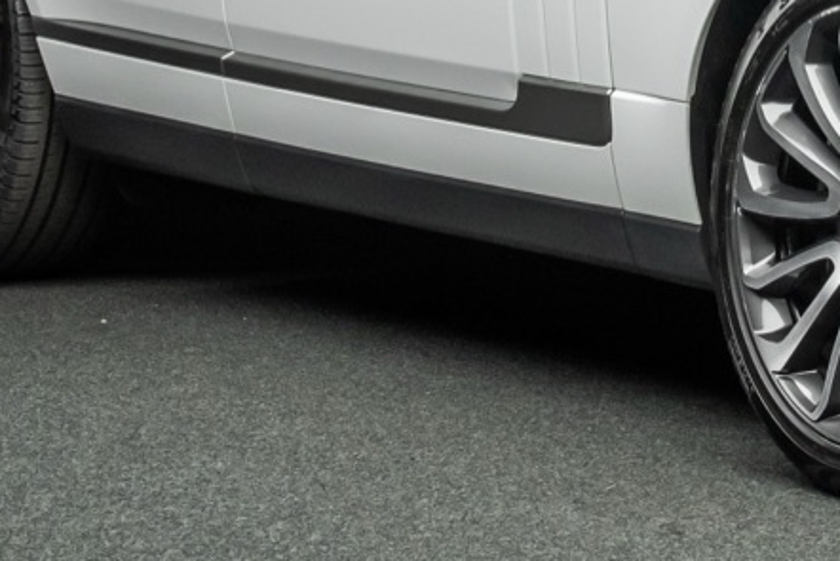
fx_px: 4948
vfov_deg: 6.4
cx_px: 943
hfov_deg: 9.6
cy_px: -279
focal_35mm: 212
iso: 2000
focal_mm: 67
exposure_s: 1/100
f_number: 10
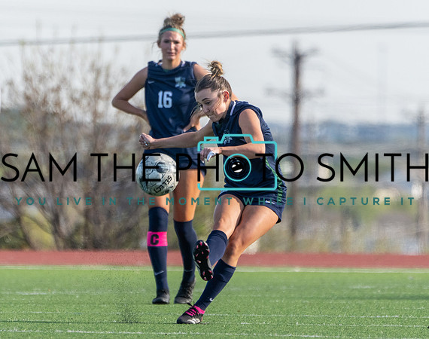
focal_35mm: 991
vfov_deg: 1.6
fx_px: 12516
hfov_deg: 2.0
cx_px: 190
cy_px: 154
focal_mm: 560
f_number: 8
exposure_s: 1/1250
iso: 800
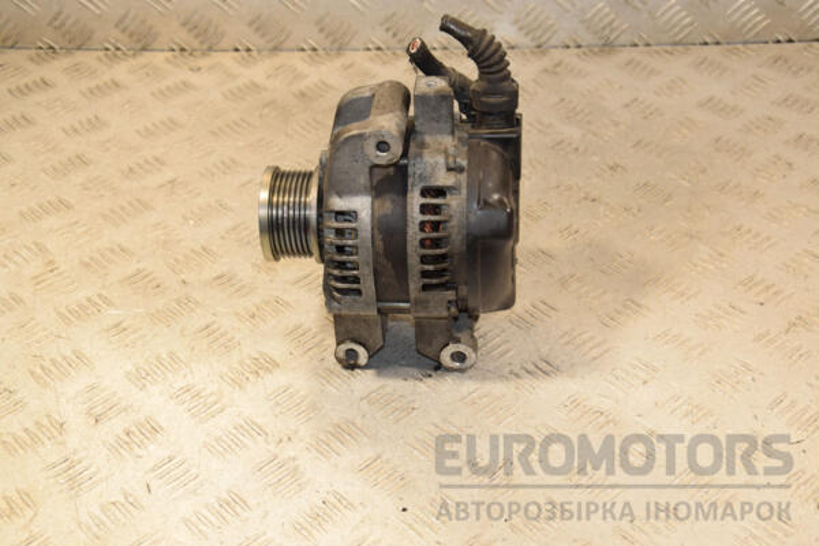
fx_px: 1297
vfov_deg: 23.8
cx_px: 410
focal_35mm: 57
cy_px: 273
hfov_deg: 35.1
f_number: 6.3
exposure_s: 1/200
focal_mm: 38
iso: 800
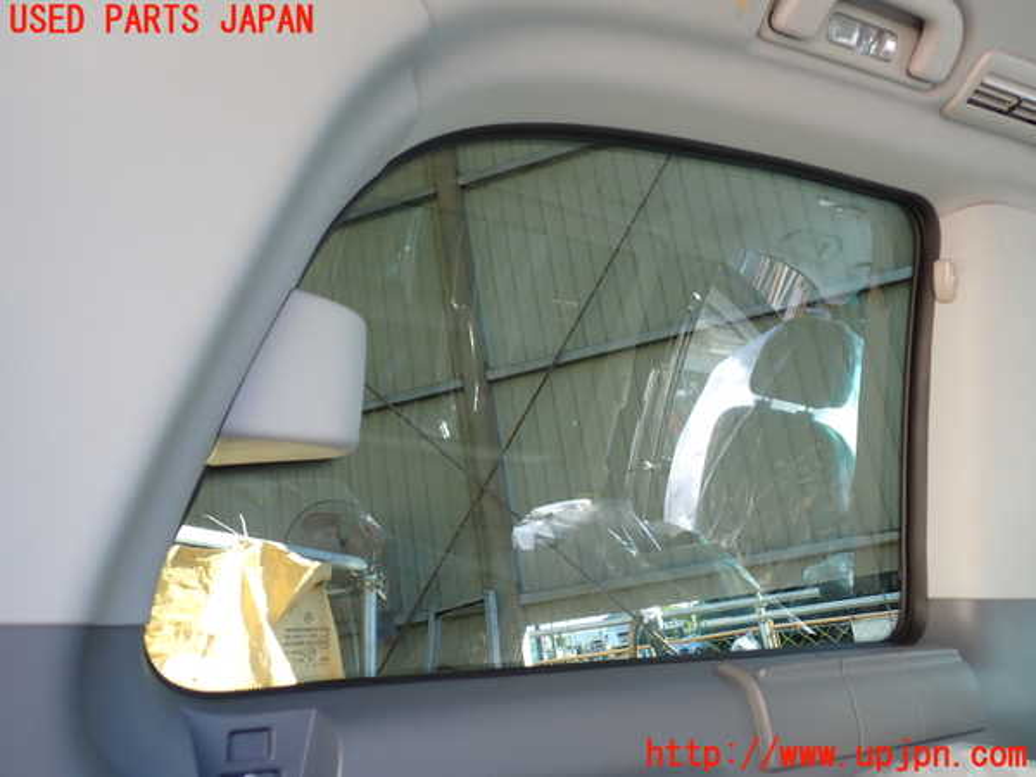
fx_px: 898
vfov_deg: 46.8
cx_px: 518
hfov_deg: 60.0
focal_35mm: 30
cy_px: 388
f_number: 2.3
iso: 160
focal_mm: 5.4
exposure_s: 1/60
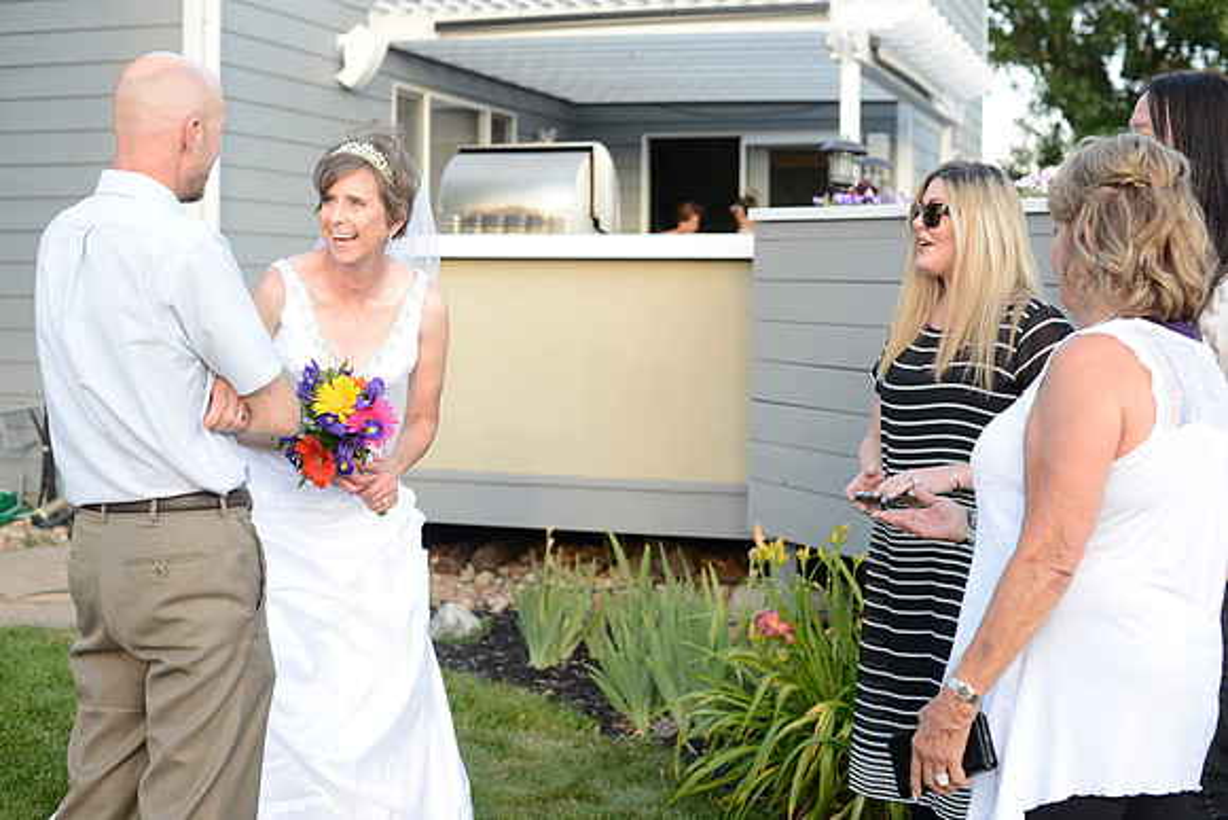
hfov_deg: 39.6
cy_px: 410
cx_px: 614
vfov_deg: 27.0
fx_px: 1706
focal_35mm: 50
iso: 400
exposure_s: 1/250
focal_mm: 50
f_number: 4
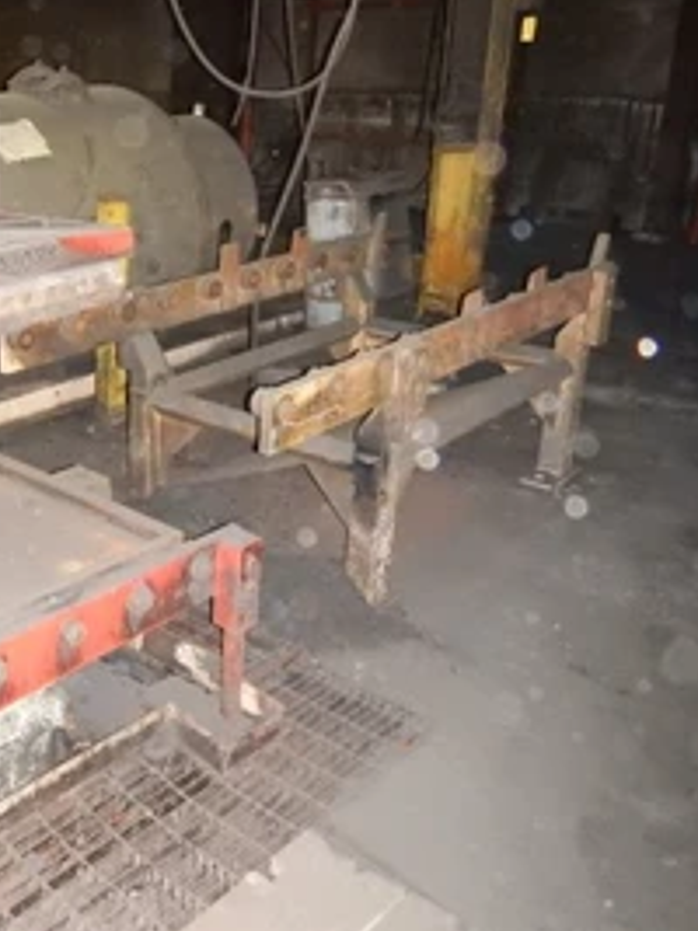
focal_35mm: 36
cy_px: 418
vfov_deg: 51.3
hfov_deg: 37.3
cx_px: 84
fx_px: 969
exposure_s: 1/30
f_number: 2.8
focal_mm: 4.3
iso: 1600
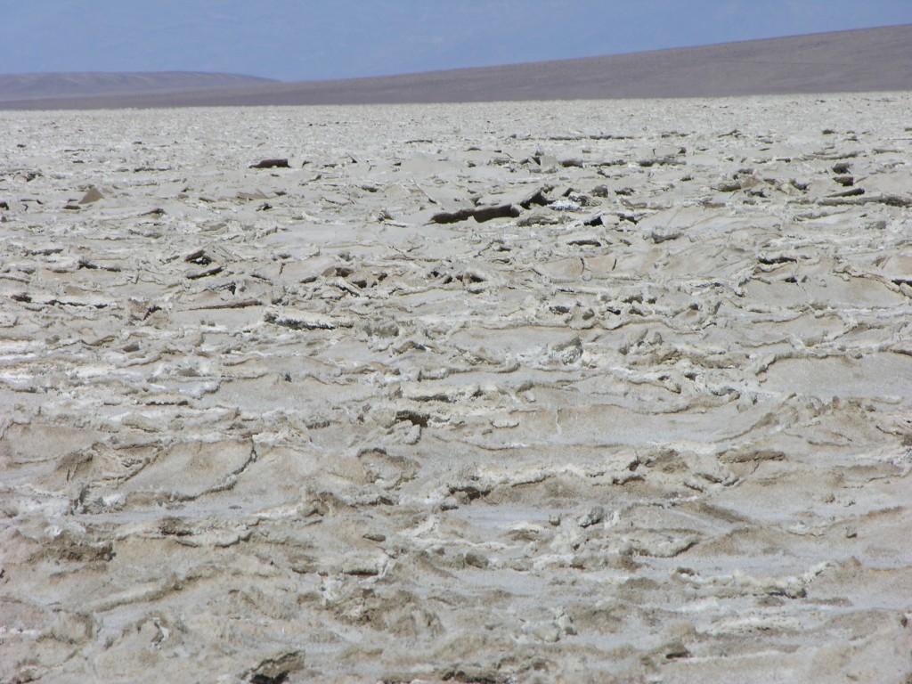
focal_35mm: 280
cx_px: 456
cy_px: 342
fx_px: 7377
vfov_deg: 5.3
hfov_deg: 7.1
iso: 50
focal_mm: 71.2
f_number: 7.4
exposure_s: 1/370
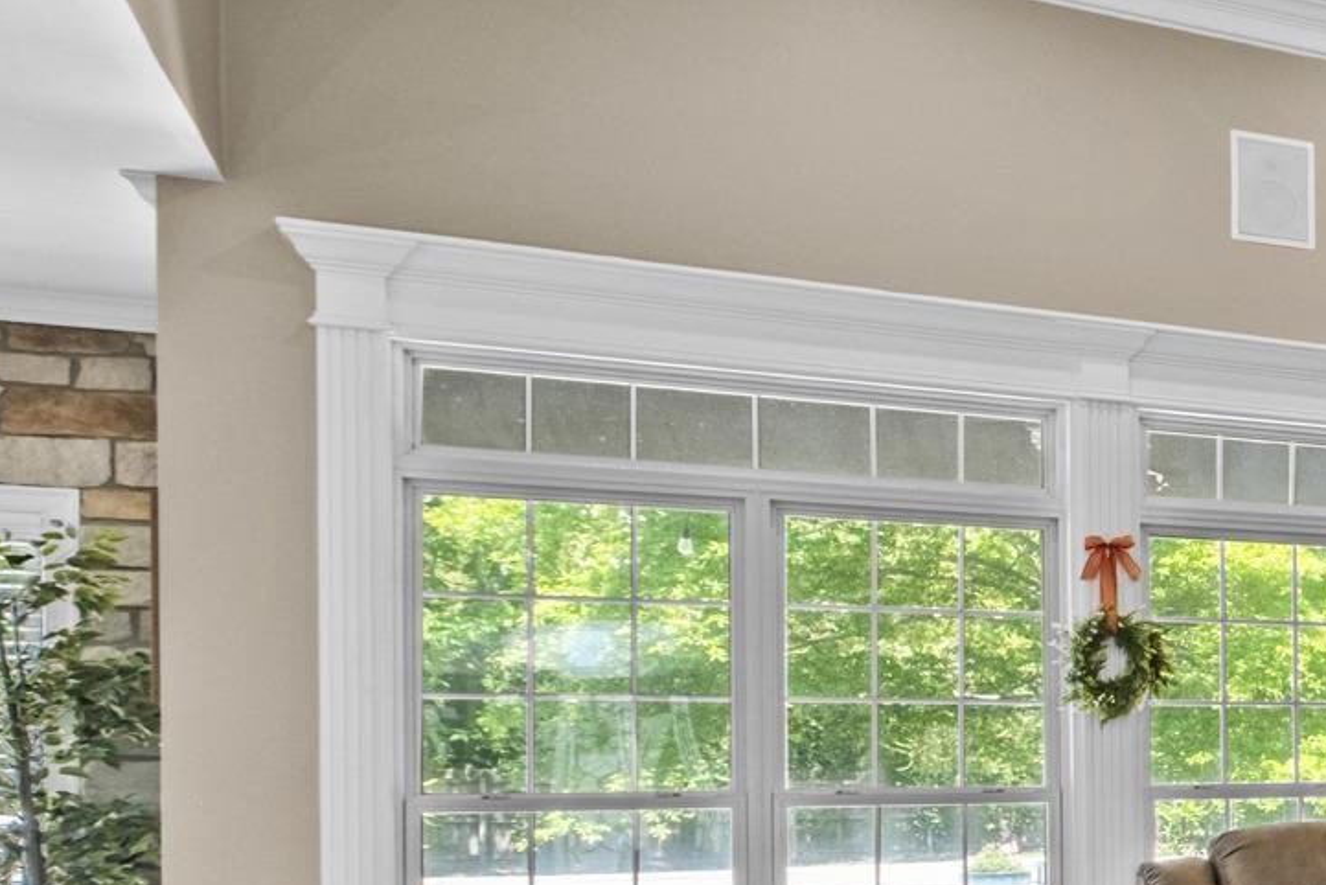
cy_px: 766
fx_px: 1916
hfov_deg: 24.5
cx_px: 2192
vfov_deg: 25.3
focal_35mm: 52
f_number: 7.1
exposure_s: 1/2.5
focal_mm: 10
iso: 400
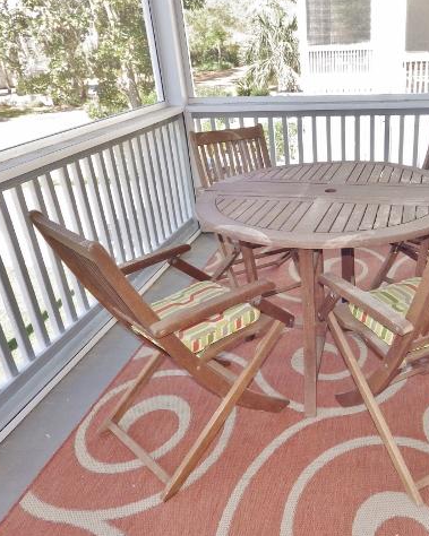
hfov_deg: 47.6
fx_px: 460
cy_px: 267
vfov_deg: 60.5
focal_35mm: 29
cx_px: 334
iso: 100
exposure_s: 1/125
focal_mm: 4
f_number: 3.1
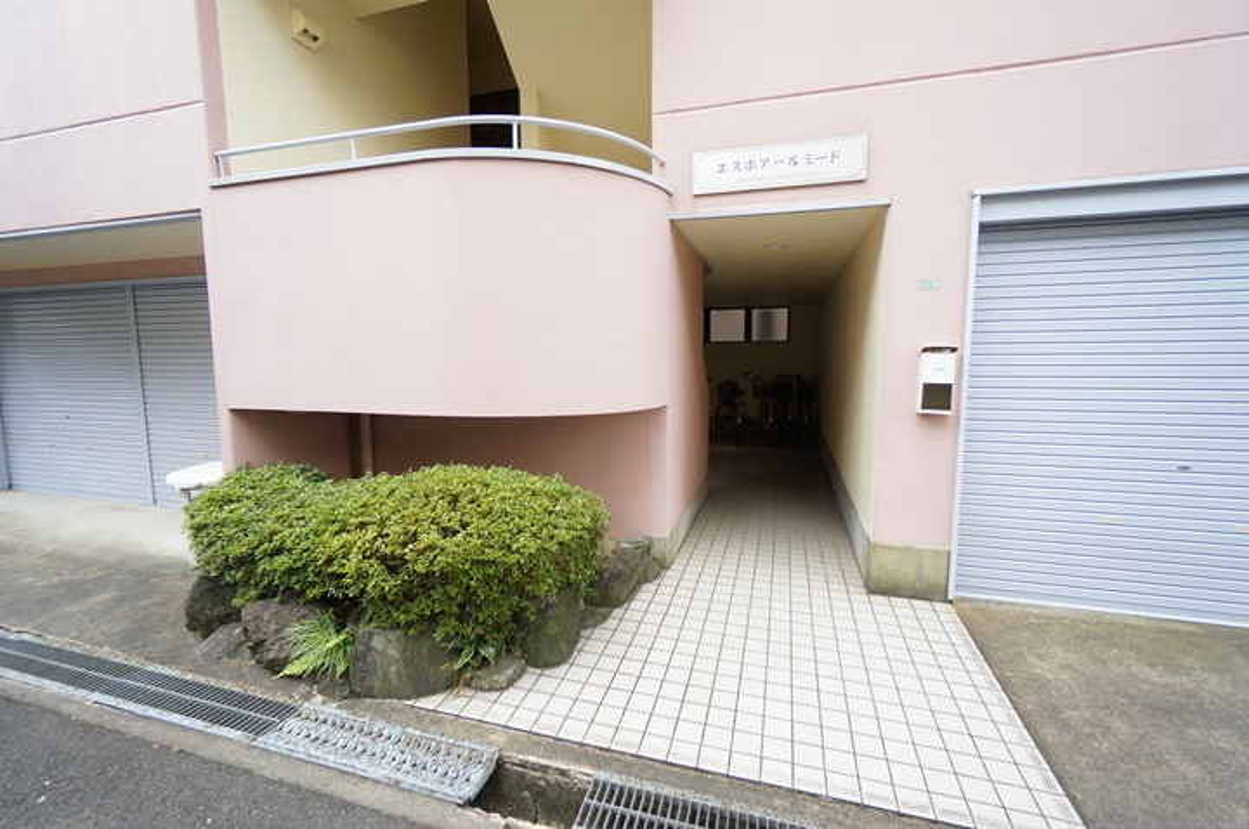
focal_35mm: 15
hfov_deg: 100.5
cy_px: 414
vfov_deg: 77.2
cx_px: 624
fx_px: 520
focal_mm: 10
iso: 125
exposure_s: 1/60
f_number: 4
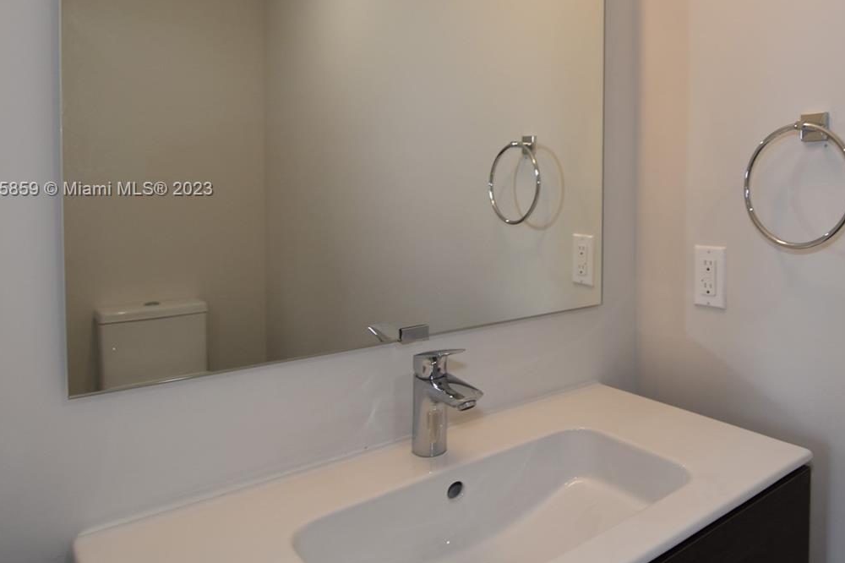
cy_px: 190
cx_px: 619
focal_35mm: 24
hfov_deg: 69.6
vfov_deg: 52.2
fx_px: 563
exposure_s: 1/60
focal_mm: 10
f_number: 5
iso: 200
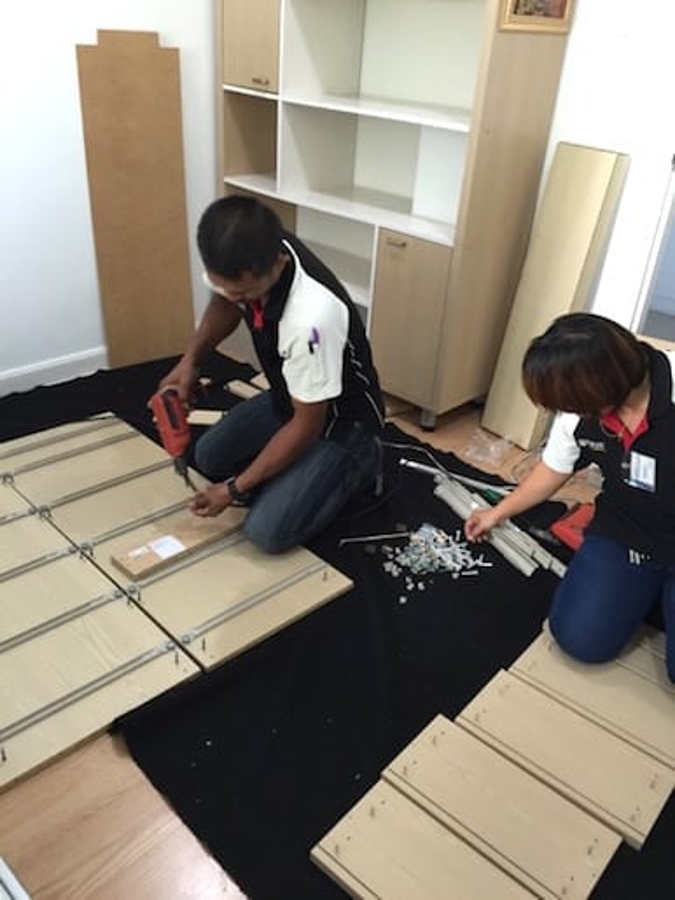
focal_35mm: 29
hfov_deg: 48.2
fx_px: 754
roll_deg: -4.4
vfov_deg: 61.7
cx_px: 338
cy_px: 450
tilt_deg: -28.3
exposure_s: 1/15
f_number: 2.2
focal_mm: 4.15
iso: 64
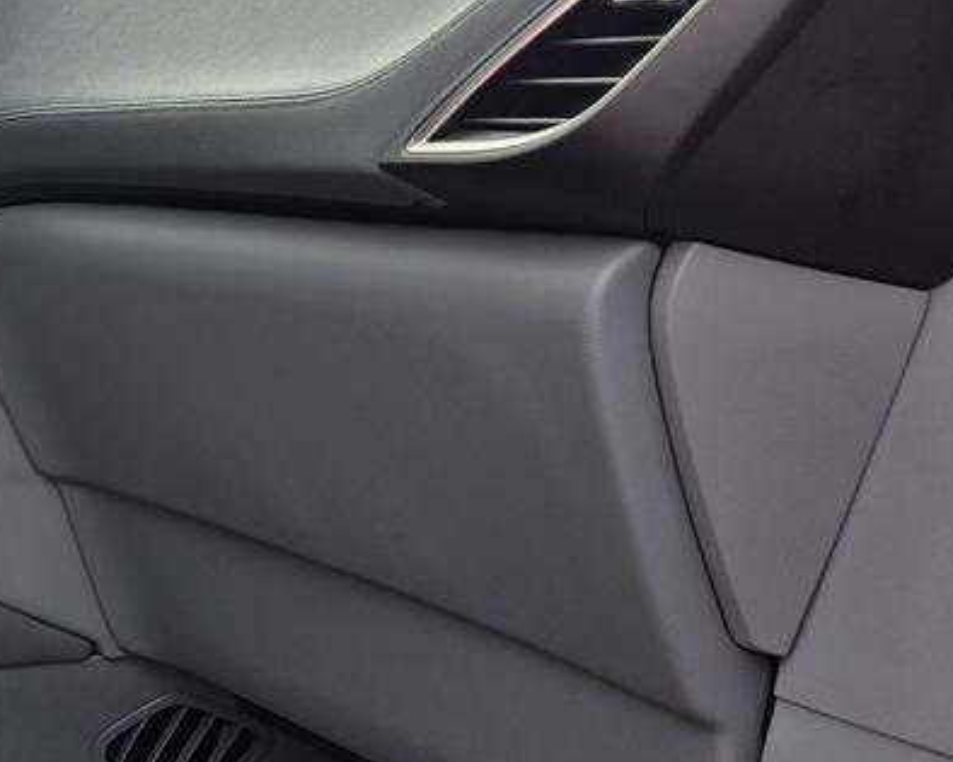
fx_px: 2058
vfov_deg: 20.8
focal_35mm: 73
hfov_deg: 21.0
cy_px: 595
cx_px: -578
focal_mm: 6.3
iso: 80
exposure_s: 1/1238
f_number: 1.7
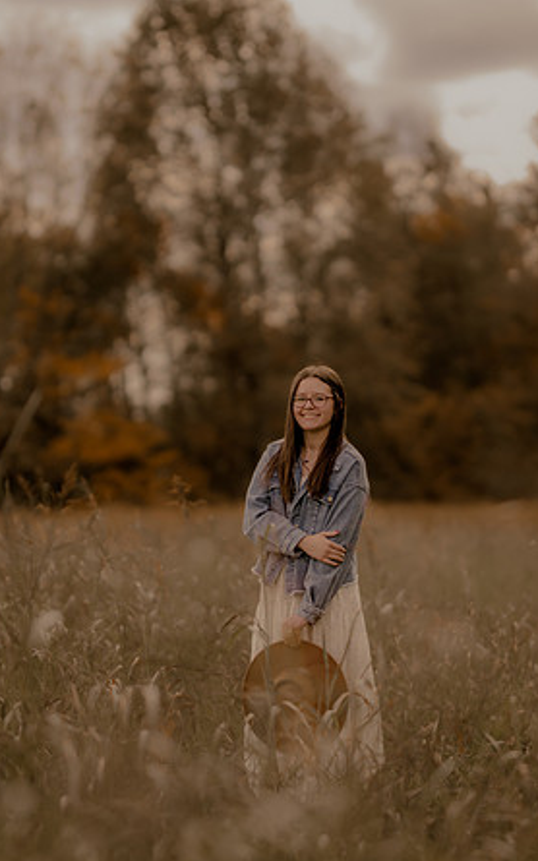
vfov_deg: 15.9
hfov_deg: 10.0
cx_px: 281
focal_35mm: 131
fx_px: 3074
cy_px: 433
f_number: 1.4
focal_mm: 85
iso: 200
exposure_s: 1/3200
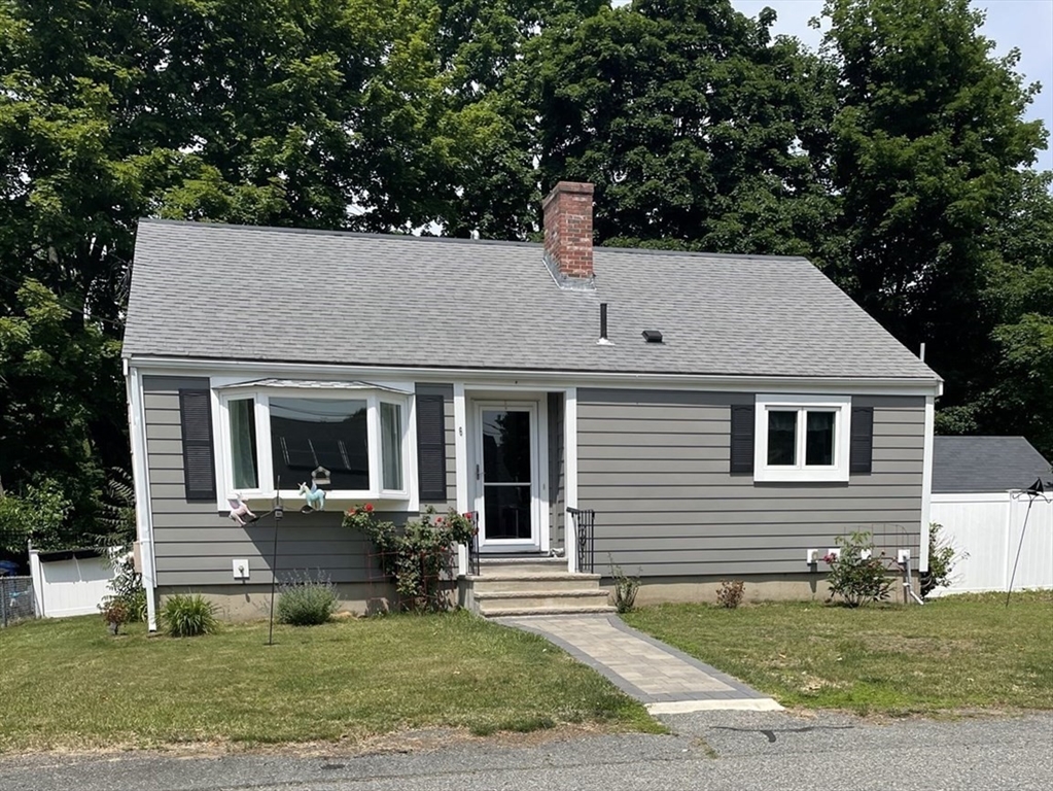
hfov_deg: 67.3
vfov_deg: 53.1
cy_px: 396
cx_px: 526
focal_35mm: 26
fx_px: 791
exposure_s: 1/4000
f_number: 1.6
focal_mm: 4.2
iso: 32
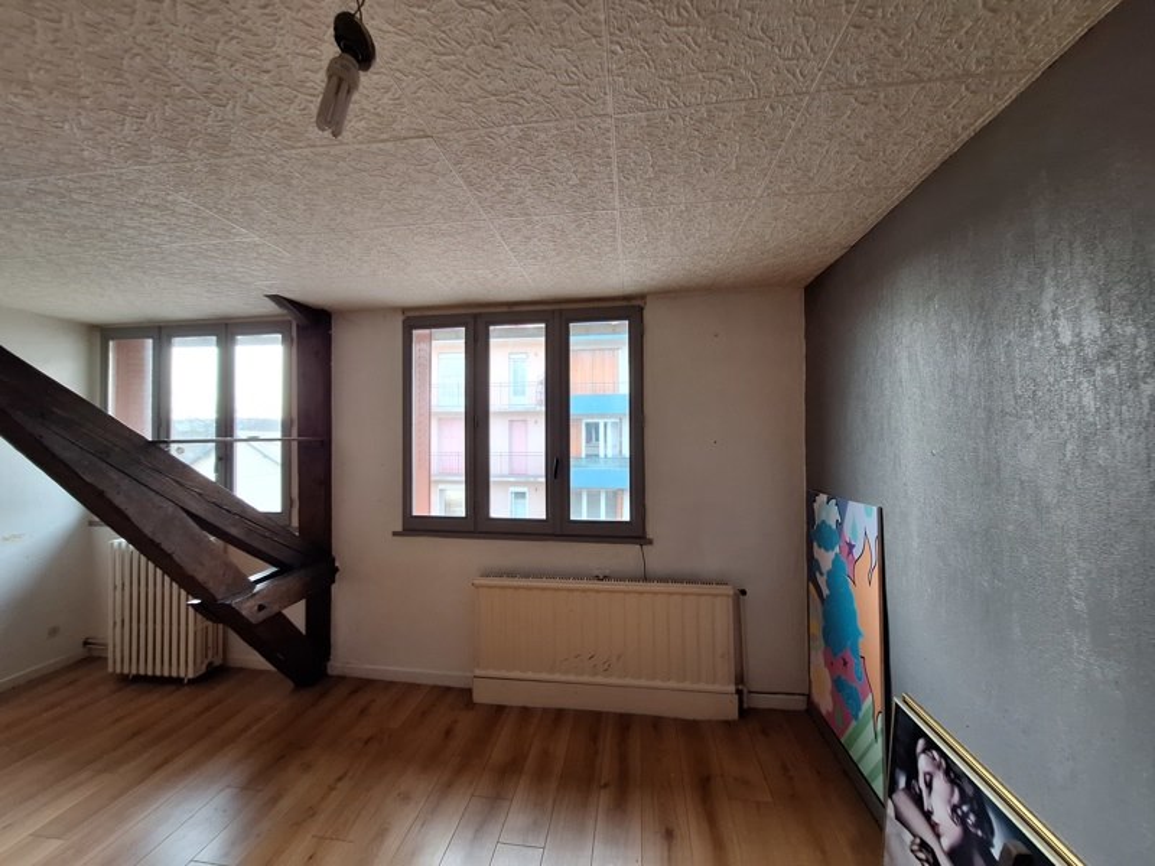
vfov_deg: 89.9
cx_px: 578
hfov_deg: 106.2
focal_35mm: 13
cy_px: 433
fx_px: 434
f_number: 2.2
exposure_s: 1/50
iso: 80
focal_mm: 1.74
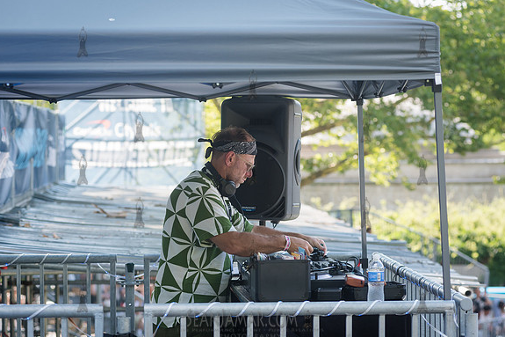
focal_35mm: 113
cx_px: 252
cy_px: 169
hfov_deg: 18.1
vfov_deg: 12.1
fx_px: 1585
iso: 500
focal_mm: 112
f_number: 4.5
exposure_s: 1/400
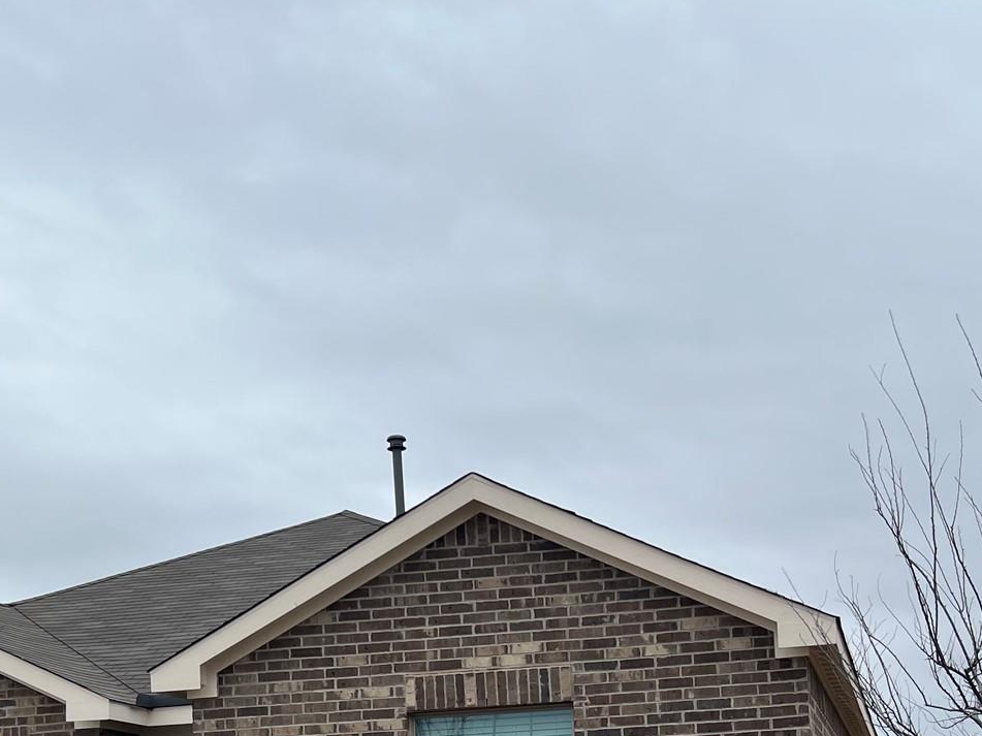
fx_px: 1588
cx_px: 537
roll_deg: +1.9
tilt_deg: +5.0
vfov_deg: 24.7
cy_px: 757
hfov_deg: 34.3
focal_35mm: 56
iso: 50
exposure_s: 1/1645
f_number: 1.5
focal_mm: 5.7
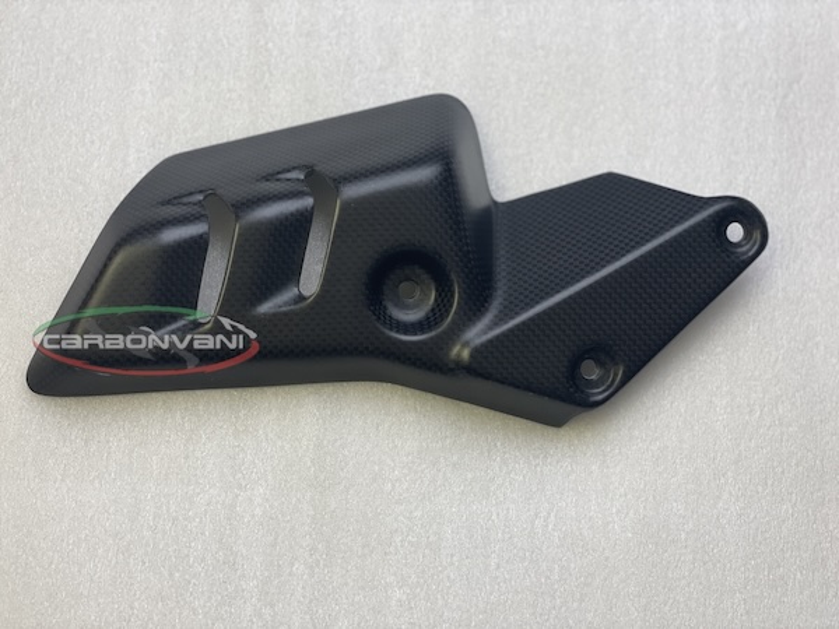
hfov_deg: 36.8
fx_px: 1260
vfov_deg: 28.0
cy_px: 314
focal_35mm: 52
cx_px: 420
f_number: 2
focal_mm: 6
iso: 80
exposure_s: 1/100
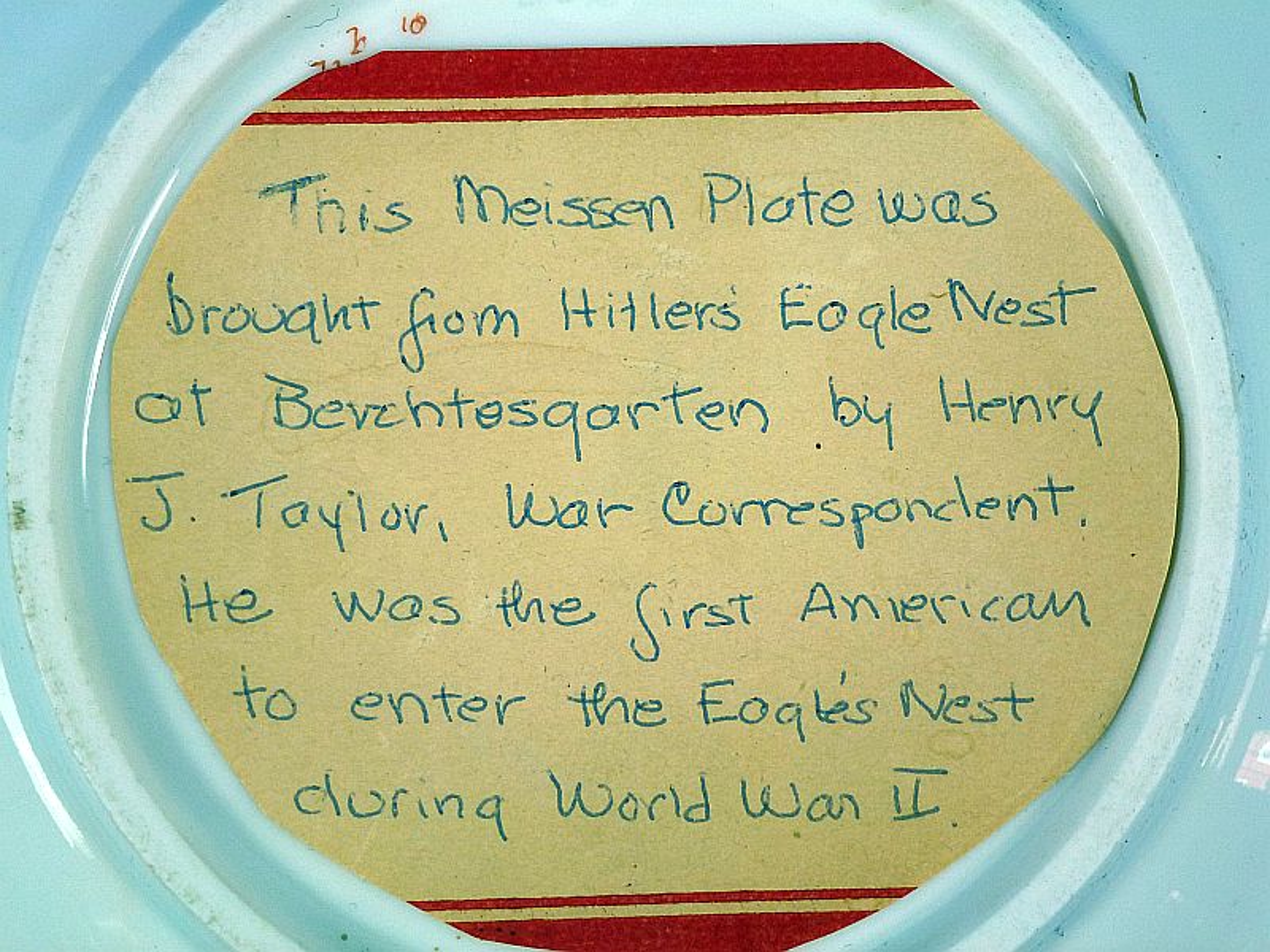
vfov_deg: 14.2
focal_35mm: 104
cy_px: 476
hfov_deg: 18.9
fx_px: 3816
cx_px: 635
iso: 125
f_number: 5
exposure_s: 1/80
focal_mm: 18.7
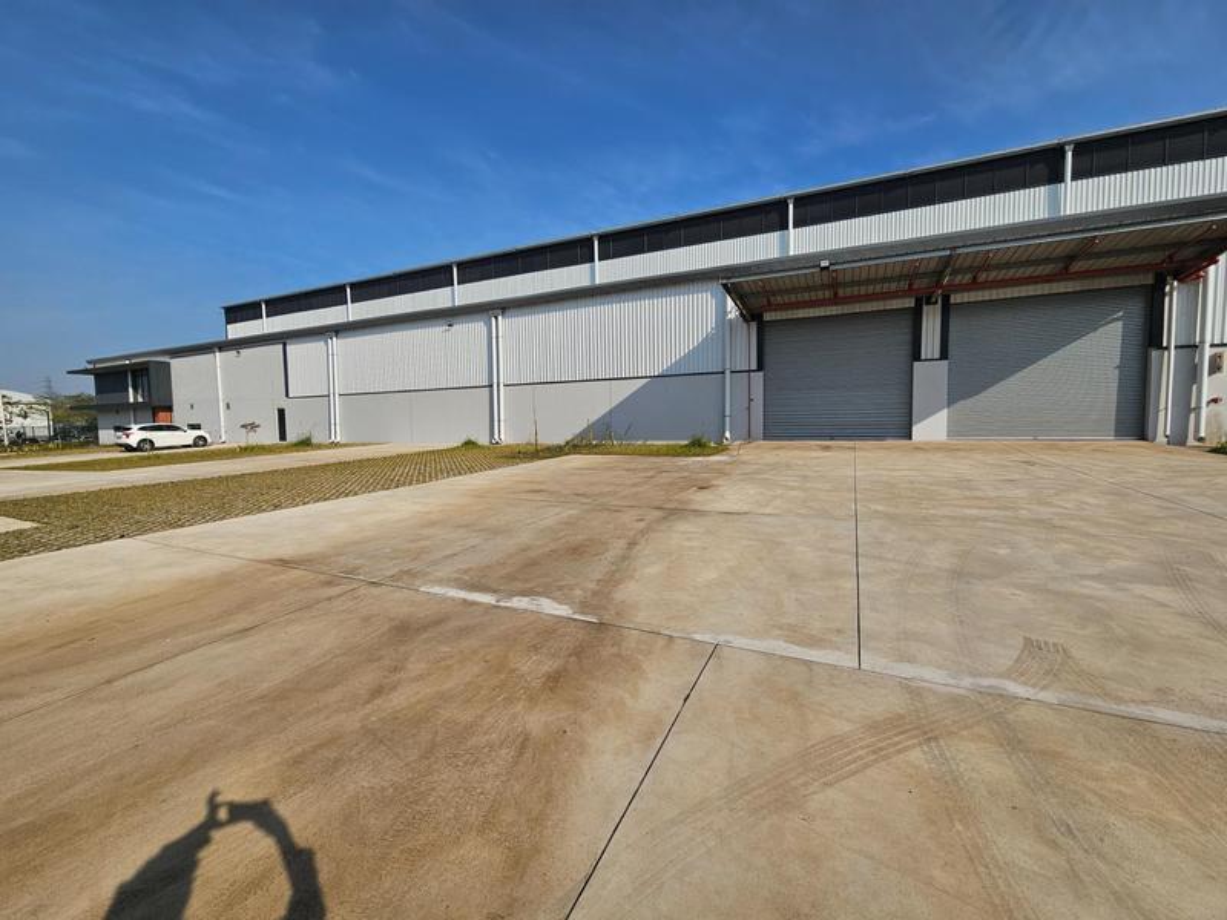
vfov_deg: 89.9
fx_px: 461
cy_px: 460
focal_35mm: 13
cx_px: 614
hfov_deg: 106.2
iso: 50
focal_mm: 2.2
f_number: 2.2
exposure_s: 1/3059
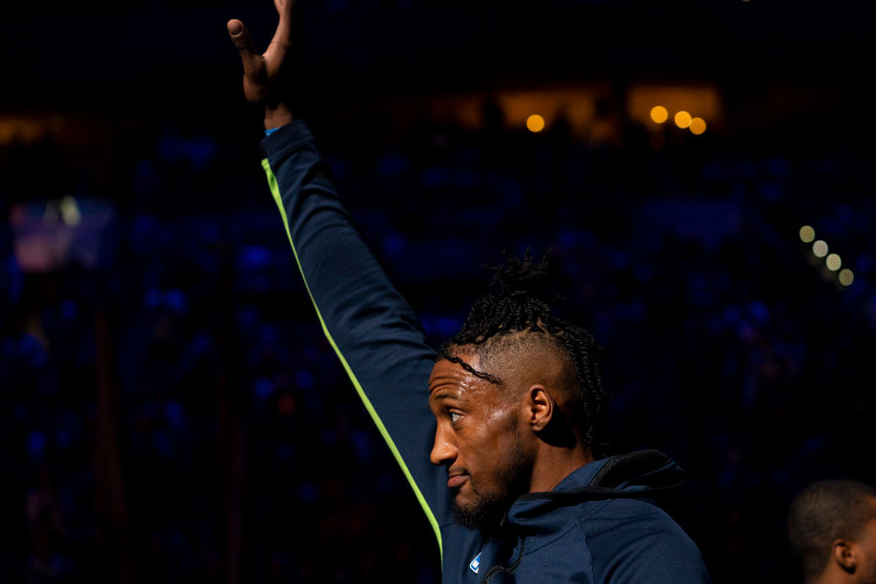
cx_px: 475
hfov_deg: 26.0
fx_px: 1898
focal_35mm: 78
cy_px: 275
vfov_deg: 17.5
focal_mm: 70
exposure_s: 1/1000
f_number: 3.2
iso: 3200
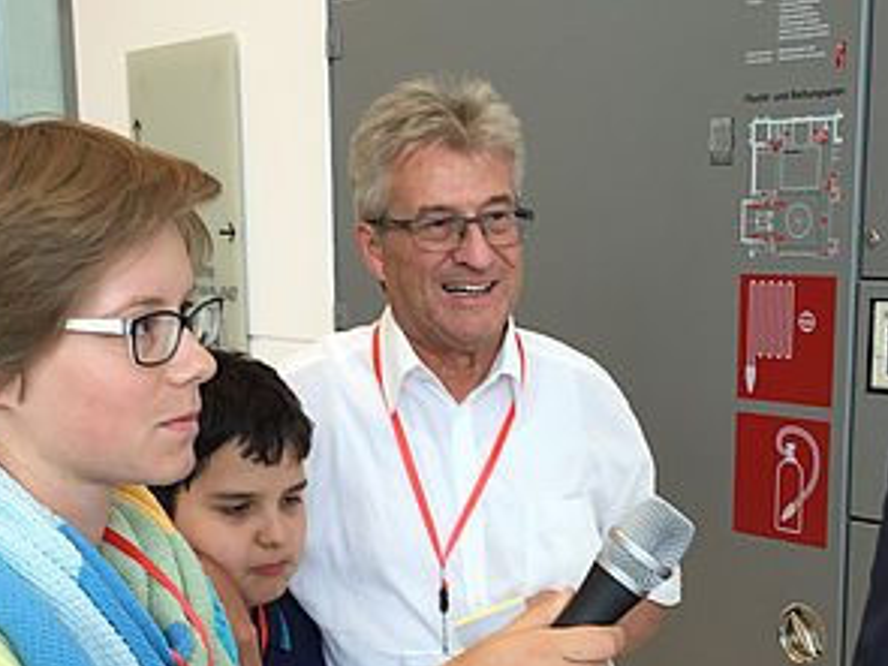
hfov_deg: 30.2
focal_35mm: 64
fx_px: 1641
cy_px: 588
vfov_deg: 22.4
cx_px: 506
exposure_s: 1/50
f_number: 2.2
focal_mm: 4.15
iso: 40
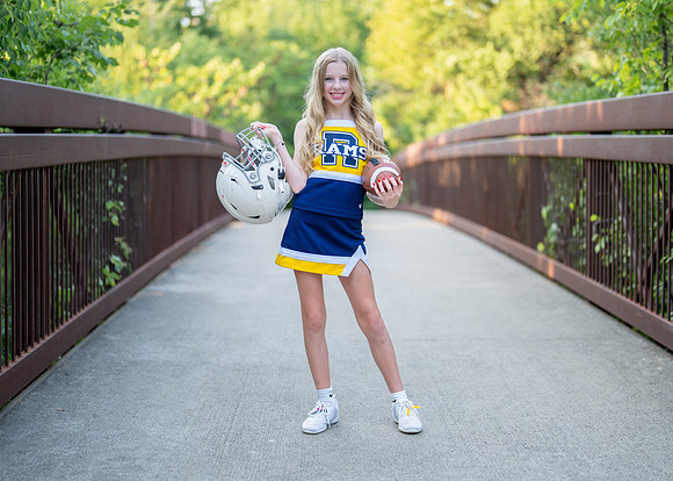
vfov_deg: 24.0
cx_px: 339
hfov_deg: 33.1
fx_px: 1132
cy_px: 224
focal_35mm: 59
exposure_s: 1/500
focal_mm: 50
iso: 125
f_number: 1.2
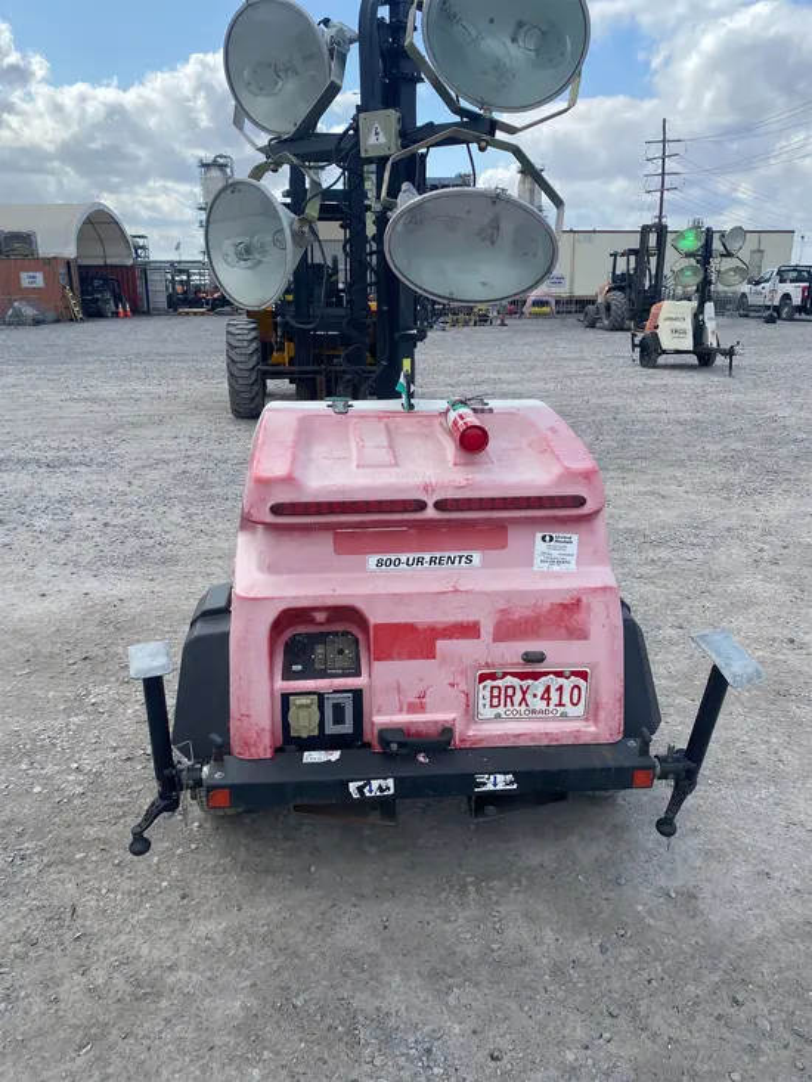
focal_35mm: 26
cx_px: 406
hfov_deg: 53.1
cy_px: 541
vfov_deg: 67.3
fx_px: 813
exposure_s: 1/1927
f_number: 1.8
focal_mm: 4.25
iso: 32
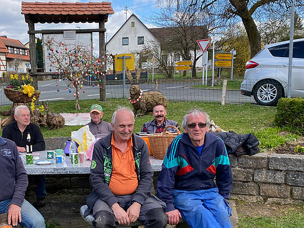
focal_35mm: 40
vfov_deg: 35.6
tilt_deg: -10.3
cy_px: 155
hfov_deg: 45.5
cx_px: 83
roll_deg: +1.8
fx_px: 351
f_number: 1.8
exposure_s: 1/702
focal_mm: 4.25
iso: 32
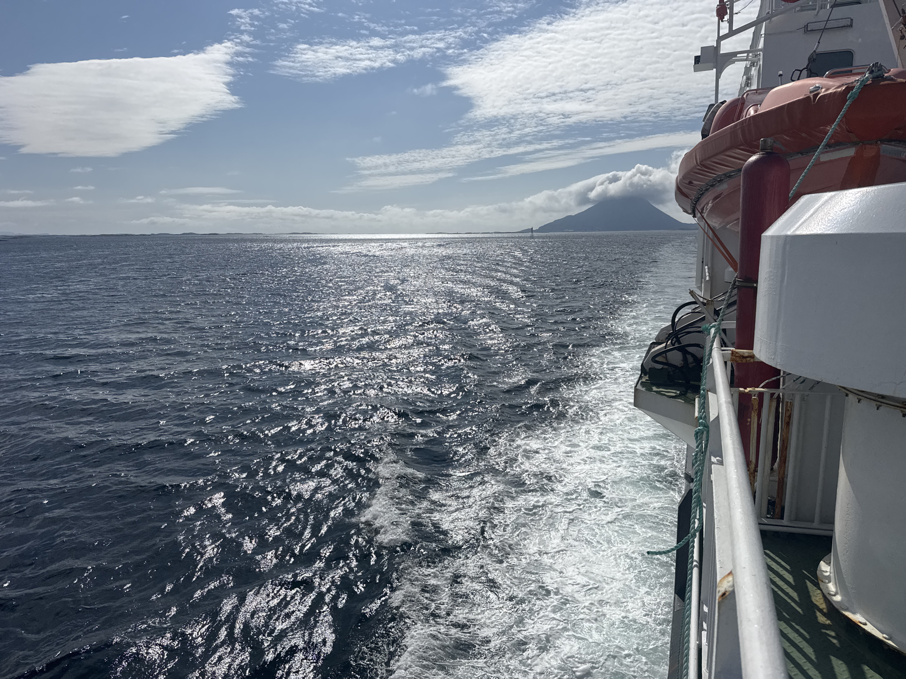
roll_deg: +1.1
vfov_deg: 56.8
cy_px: 340
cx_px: 453
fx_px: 628
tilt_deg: -8.8
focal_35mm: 24
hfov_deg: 71.6
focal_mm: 6.76
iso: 64
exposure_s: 1/20000
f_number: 1.78
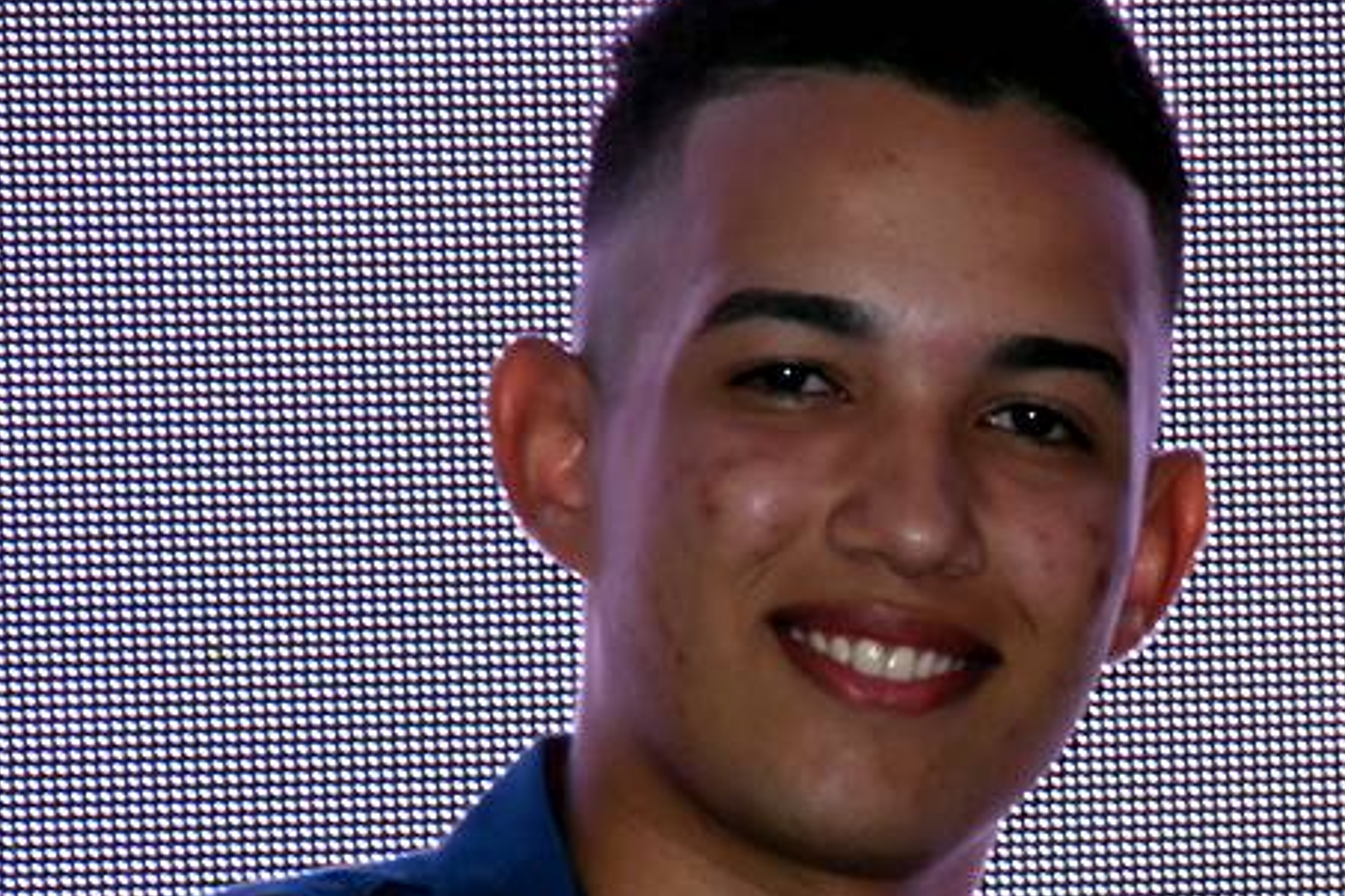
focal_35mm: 556
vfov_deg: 2.5
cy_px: 1050
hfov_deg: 3.7
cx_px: 1324
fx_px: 20771
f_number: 5.6
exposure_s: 1/80
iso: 1600
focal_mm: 140
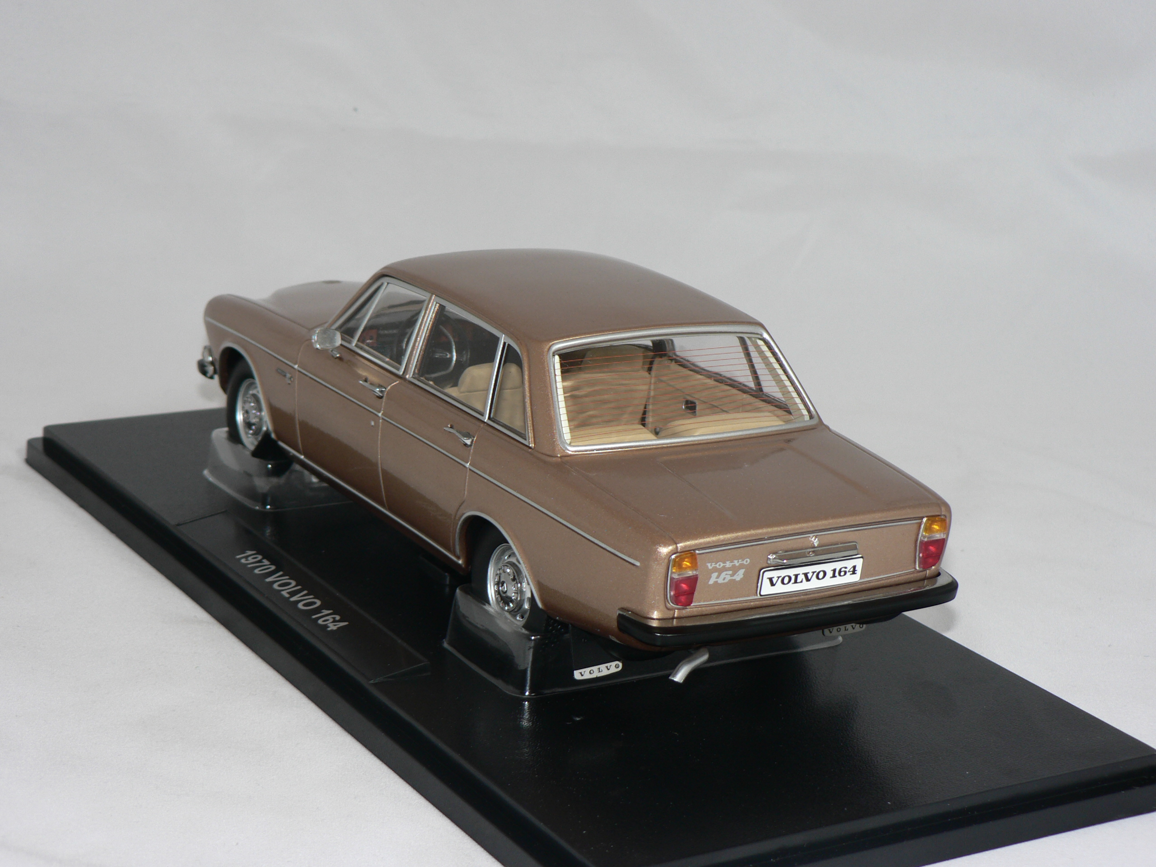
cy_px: 434
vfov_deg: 20.7
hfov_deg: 27.4
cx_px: 578
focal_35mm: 71
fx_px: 2371
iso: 80
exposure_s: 1/60
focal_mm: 11.8
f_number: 3.2
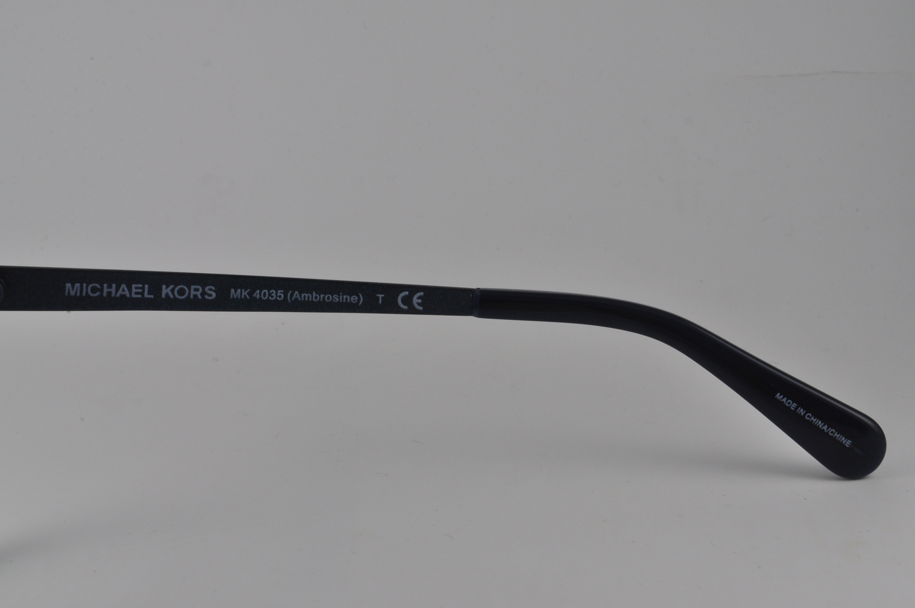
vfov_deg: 16.5
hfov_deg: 24.6
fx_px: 2094
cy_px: 304
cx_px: 458
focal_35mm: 82
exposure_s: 1/100
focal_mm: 55
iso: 500
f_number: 32
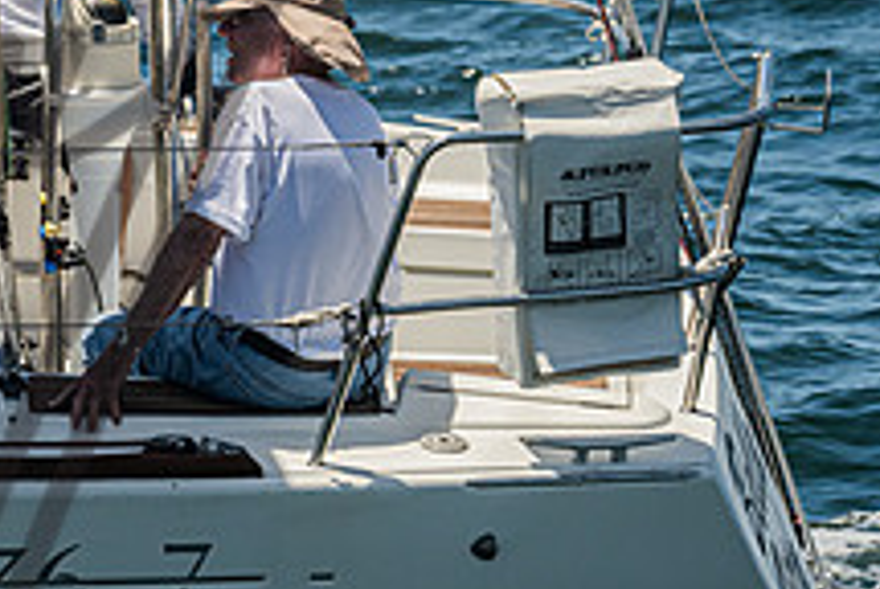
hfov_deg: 6.2
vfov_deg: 4.2
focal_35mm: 328
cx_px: -442
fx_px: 8029
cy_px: -113
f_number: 6.3
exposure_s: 1/1250
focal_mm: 97
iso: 320
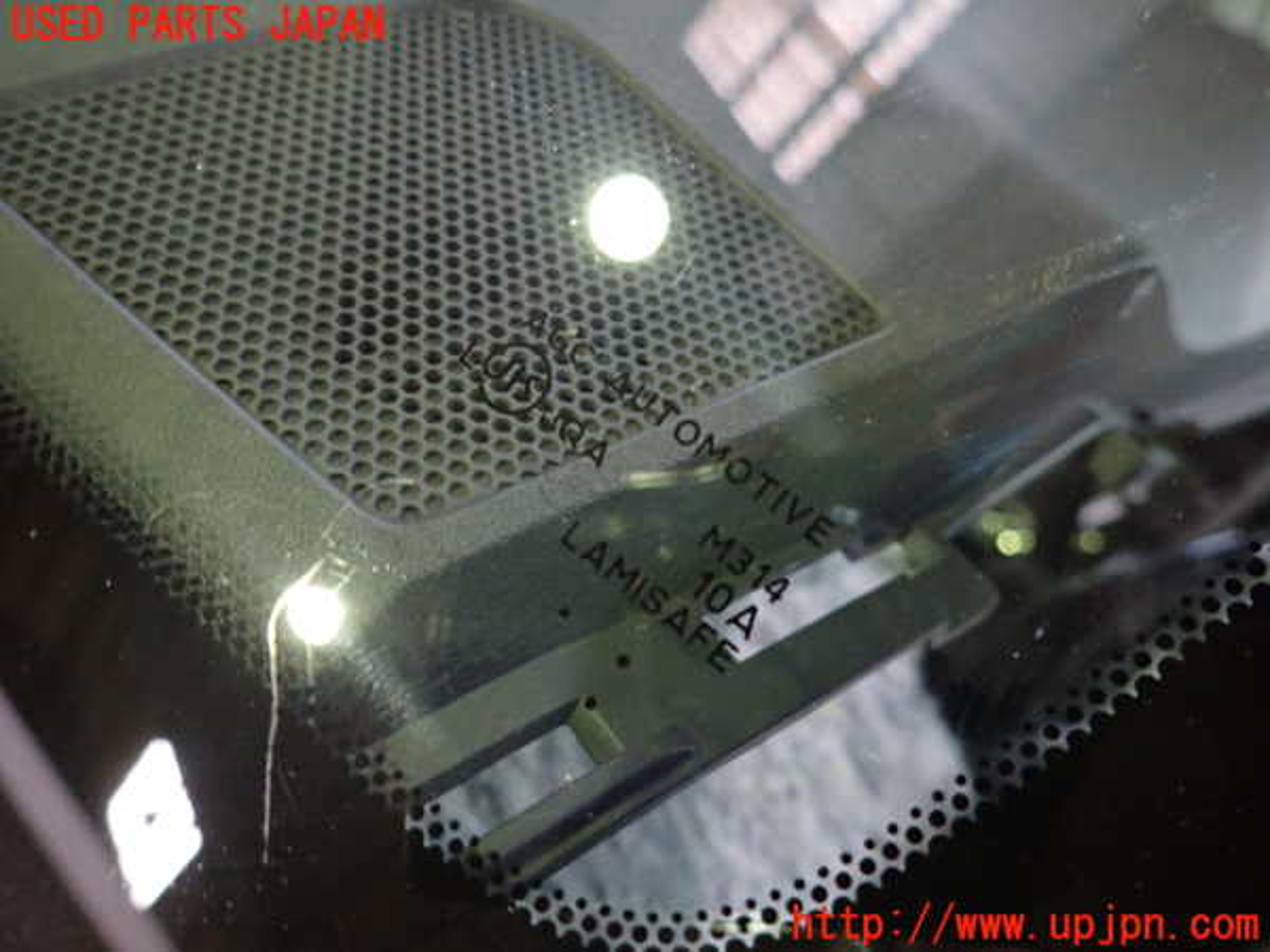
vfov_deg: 54.9
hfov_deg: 69.4
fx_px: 917
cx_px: 635
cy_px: 476
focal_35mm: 25
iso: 800
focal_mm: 4.5
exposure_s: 1/20
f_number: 2
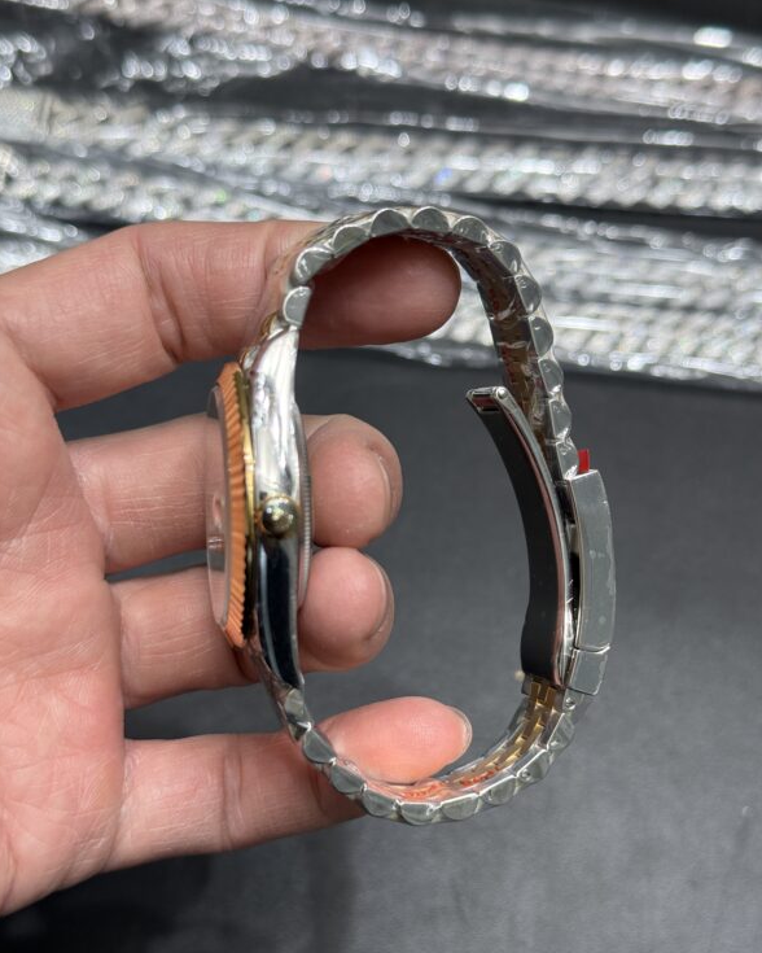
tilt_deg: -63.8
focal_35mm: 51
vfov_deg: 36.6
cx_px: 385
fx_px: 1438
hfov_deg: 29.7
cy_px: 517
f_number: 1.78
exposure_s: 1/100
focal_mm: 6.76
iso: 64
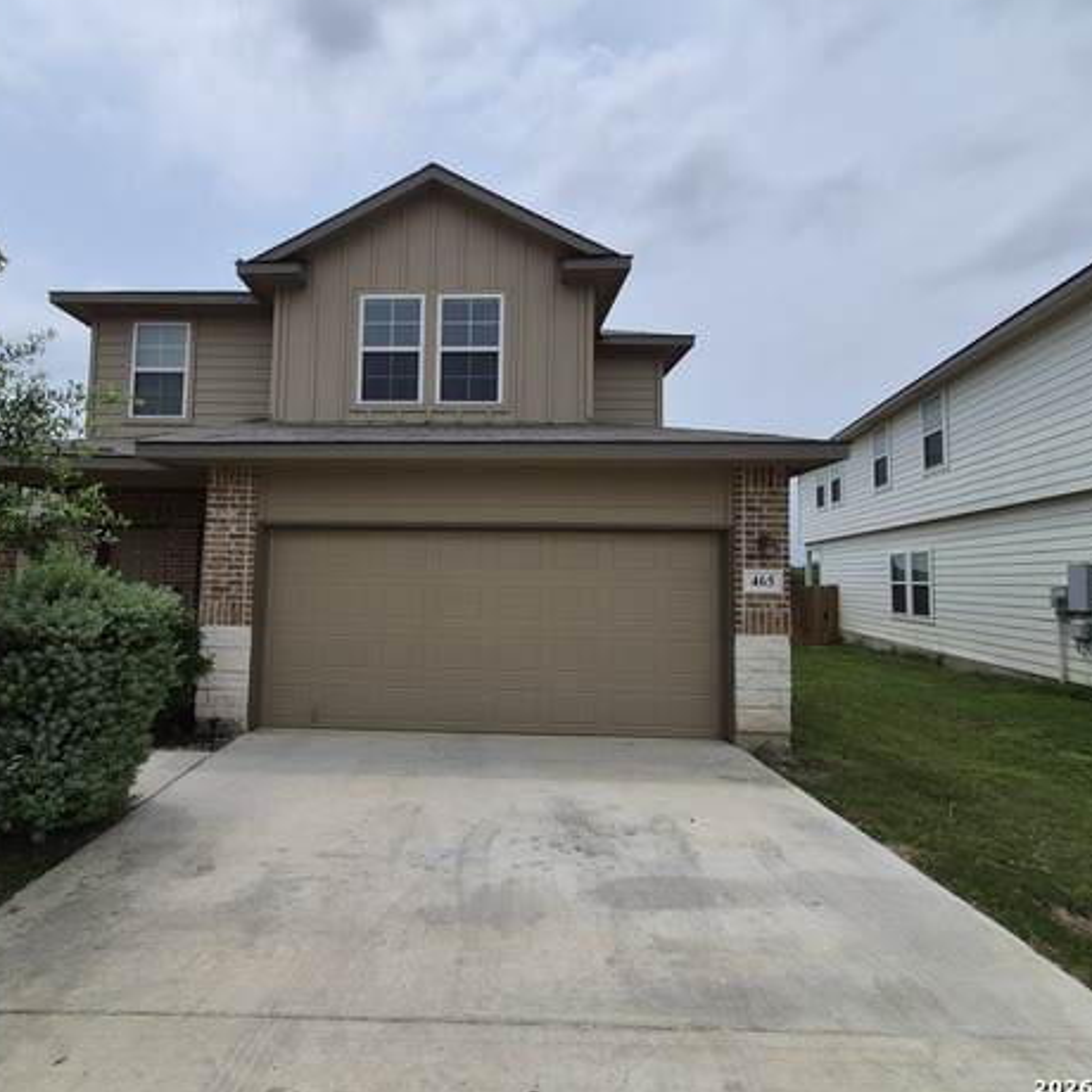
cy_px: 532
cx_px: 463
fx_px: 571
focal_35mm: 16
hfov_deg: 86.8
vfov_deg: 87.4
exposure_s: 1/4896
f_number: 2.2
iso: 40
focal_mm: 1.74
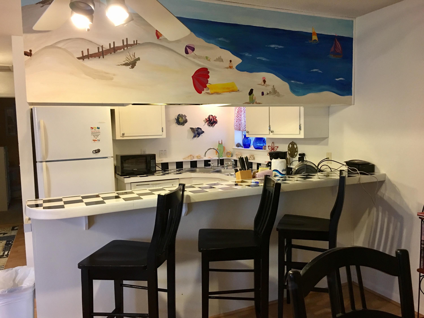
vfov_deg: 48.2
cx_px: 212
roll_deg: +1.5
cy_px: 159
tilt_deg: -3.5
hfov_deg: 61.7
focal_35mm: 29
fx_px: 355
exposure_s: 1/15
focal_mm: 4.15
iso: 80
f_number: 2.2
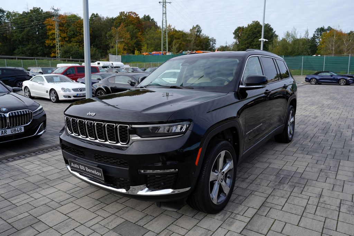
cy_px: 118
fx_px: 256
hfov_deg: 69.4
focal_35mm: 26
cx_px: 177
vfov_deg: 49.6
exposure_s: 1/125
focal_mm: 26
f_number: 5.6
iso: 50
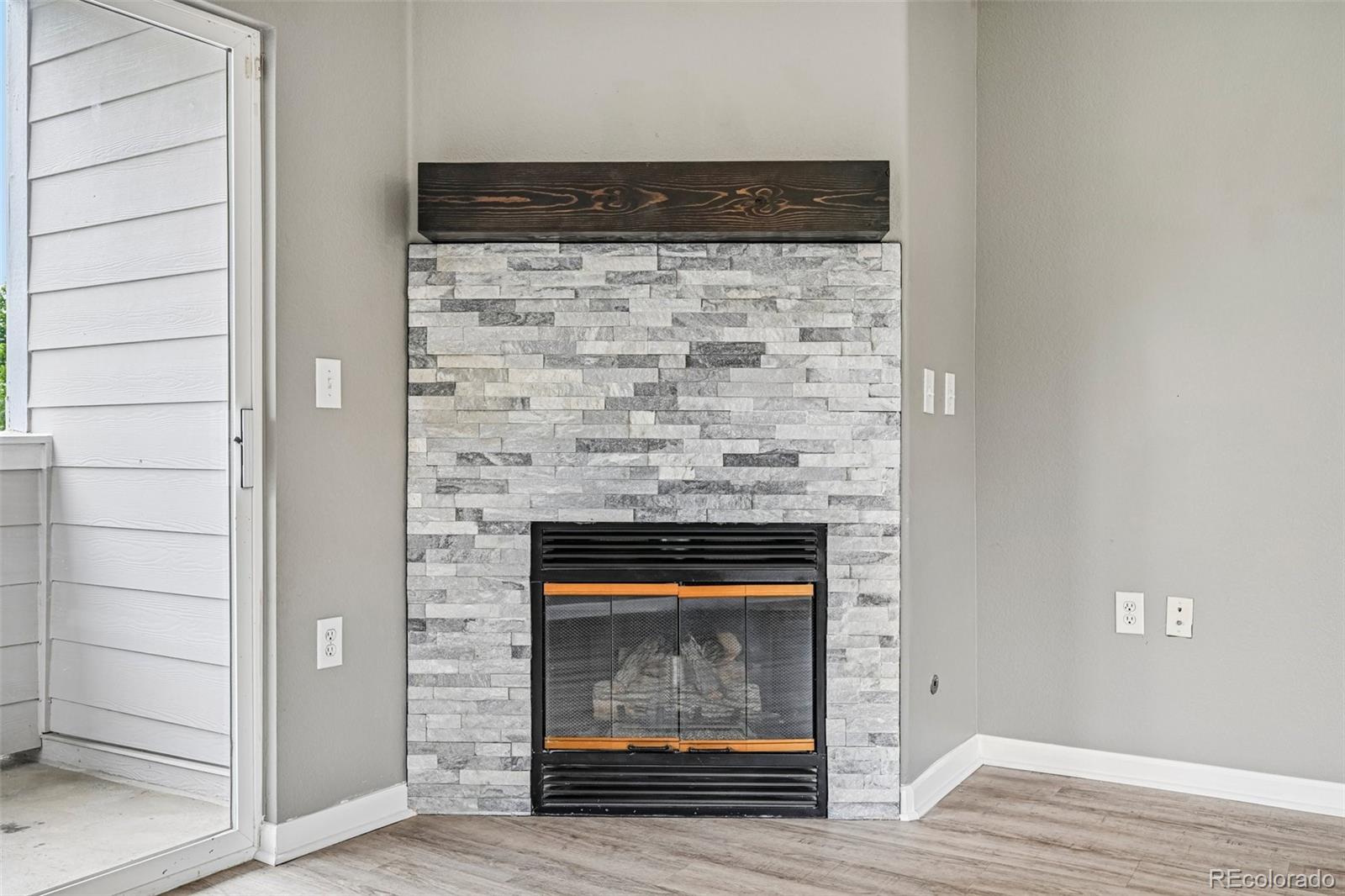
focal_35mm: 30
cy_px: 448
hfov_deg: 61.9
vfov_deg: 43.6
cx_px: 672
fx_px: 1121
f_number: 10
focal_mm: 30
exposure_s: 1/25
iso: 400
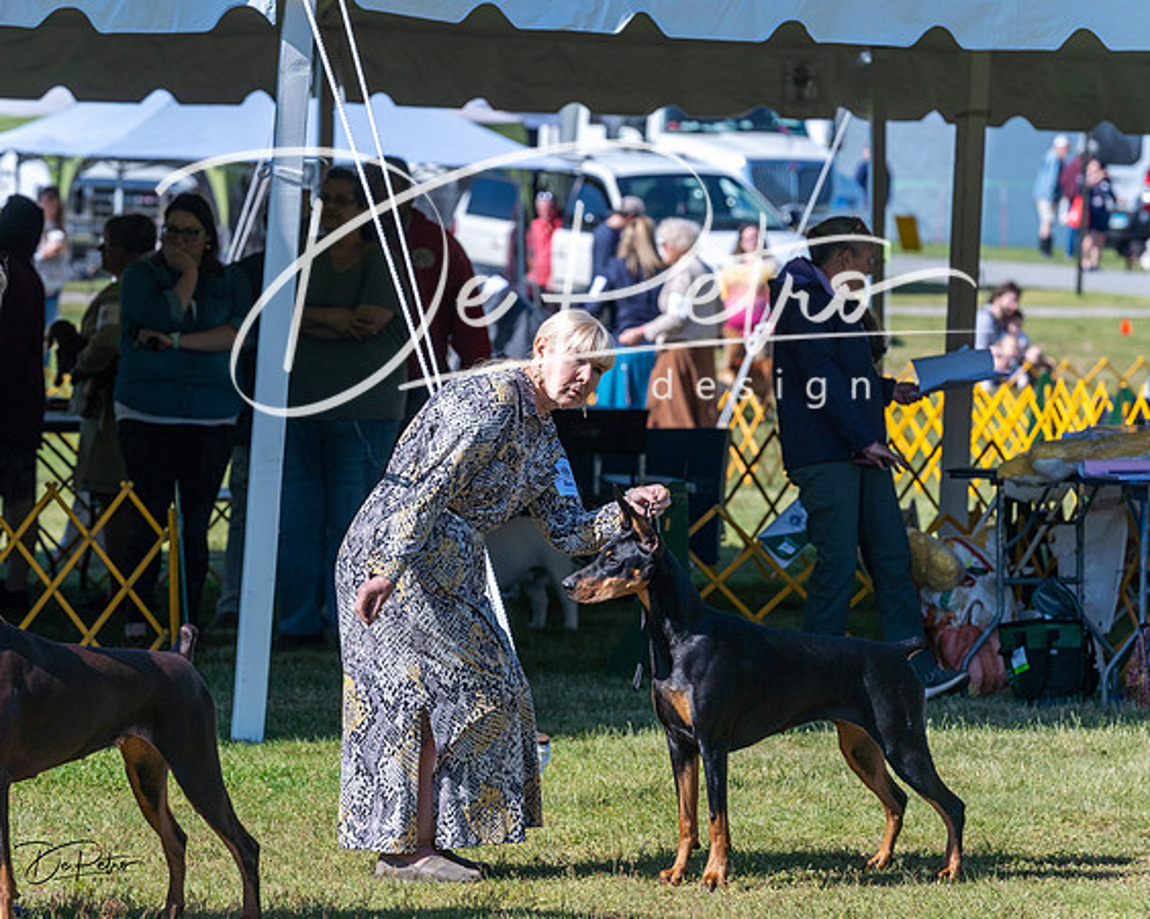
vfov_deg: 7.0
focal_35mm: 220
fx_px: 7472
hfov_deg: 8.8
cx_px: 575
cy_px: 460
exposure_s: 1/1600
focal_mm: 195
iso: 500
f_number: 6.3
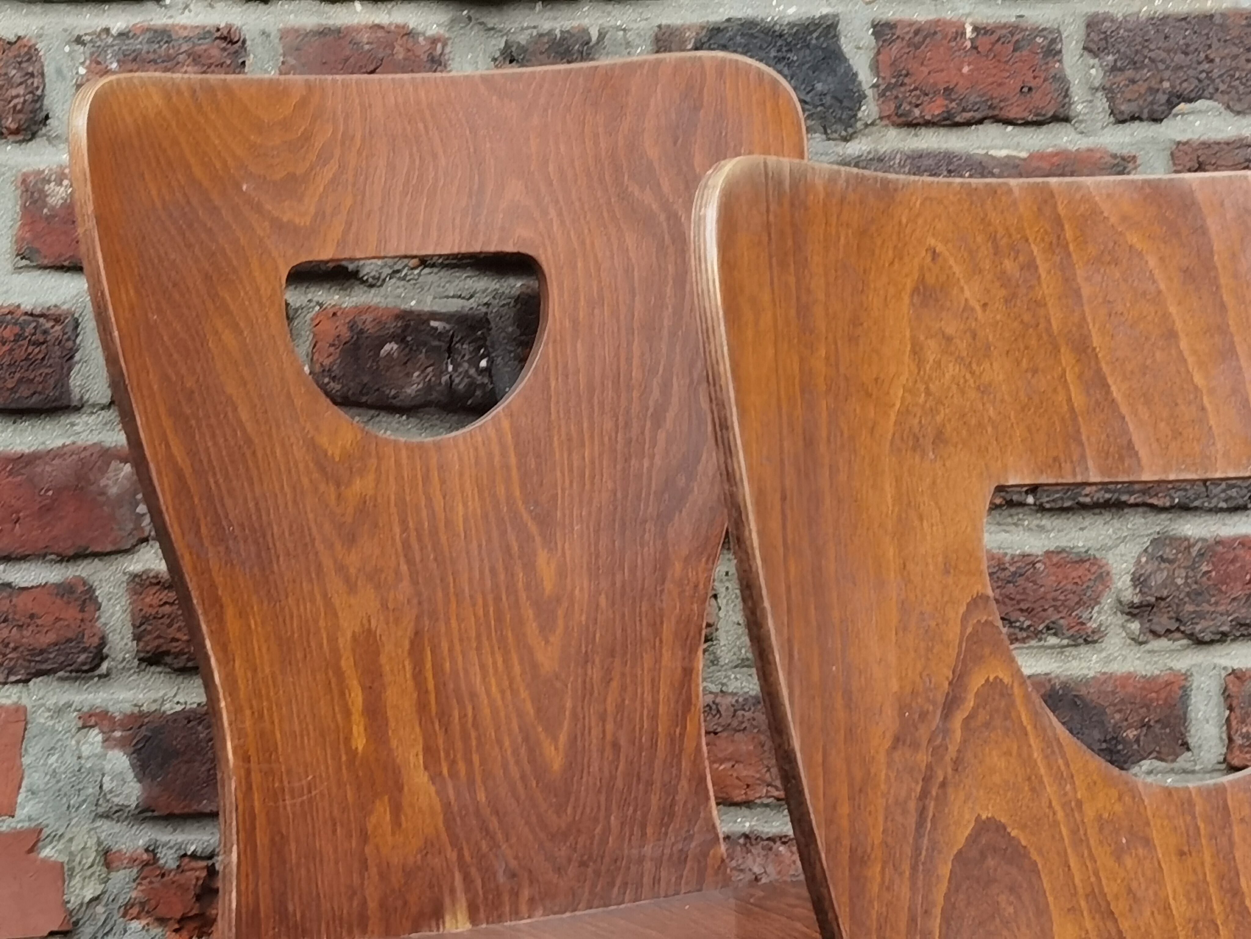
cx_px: 626
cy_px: 470
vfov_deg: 11.7
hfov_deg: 15.5
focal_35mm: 127
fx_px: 4590
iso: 50
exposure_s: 1/100
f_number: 1.9
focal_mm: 6.71
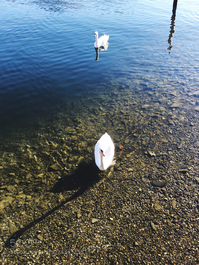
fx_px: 222
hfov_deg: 48.2
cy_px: 132
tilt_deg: -40.9
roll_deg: +2.4
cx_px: 100
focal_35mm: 29
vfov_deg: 61.7
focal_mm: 4.15
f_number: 2.2
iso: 25
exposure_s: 1/221
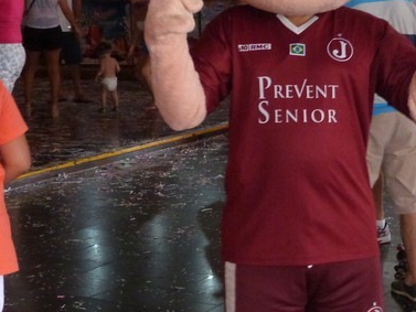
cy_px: 172
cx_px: 331
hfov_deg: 20.4
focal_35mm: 95
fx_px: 1142
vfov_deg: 15.6
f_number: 3
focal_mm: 6.2
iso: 400
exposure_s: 1/60
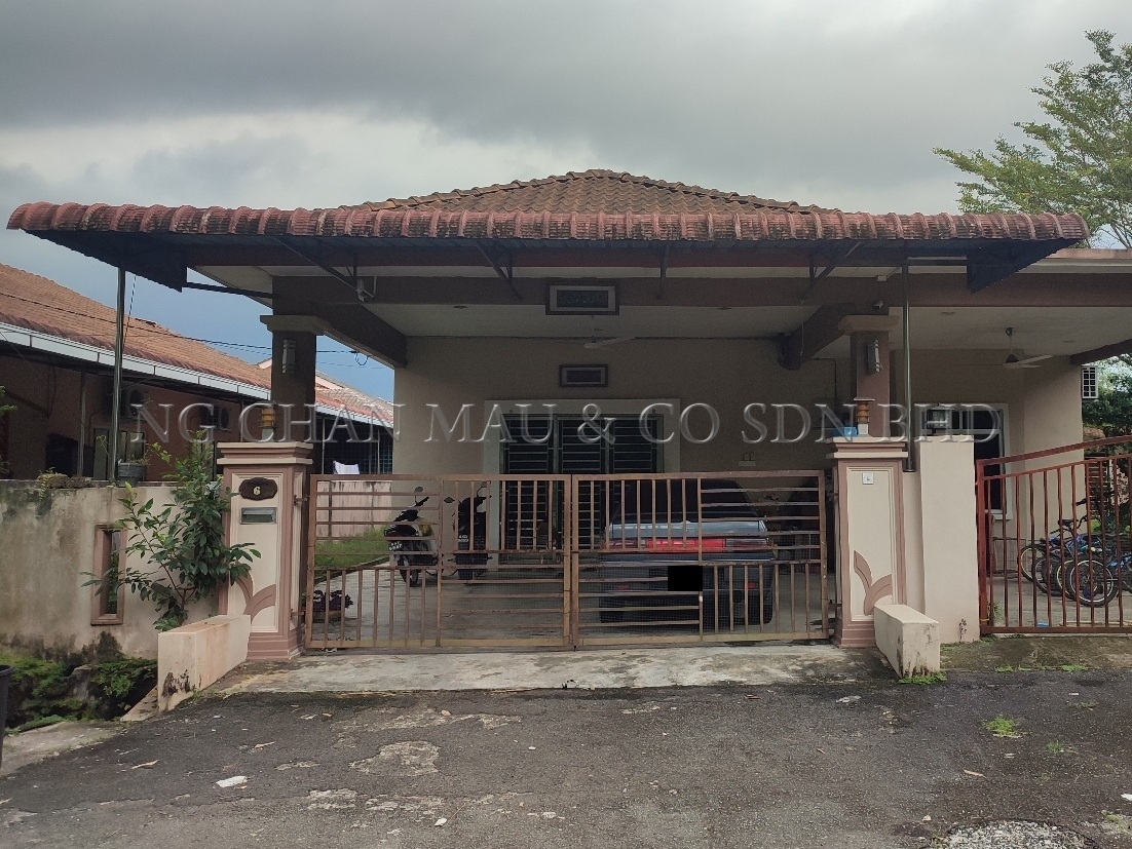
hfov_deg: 69.4
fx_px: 818
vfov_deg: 54.9
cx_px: 566
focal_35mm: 25
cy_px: 424
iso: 50
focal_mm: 6.04
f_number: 1.9
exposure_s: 1/264
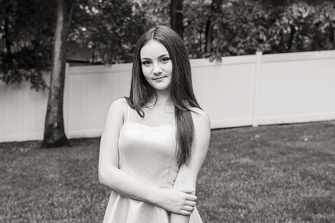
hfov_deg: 31.1
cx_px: 160
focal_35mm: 65
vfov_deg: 21.1
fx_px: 601
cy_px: 111
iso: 250
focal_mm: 60
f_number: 5.6
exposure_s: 1/160
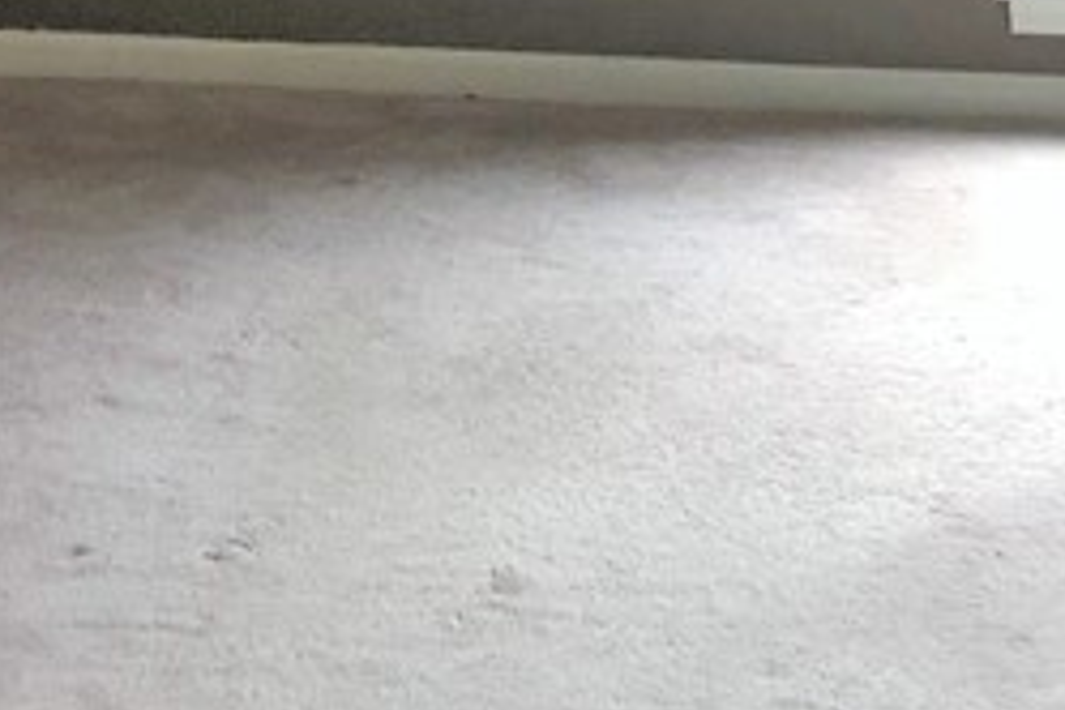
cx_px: 385
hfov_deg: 16.5
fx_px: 3668
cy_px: -334
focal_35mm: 124
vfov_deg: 10.7
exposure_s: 1/4
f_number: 1.8
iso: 80
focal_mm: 3.99
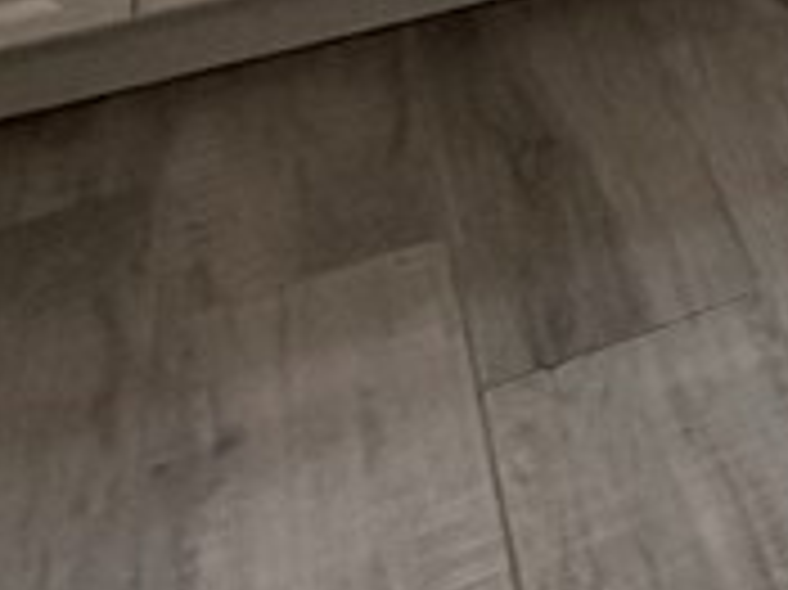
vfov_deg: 12.4
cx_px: 1792
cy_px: -977
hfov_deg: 15.6
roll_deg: -0.9
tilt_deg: +1.2
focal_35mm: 82
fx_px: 1865
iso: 200
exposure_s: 1/120
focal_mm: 2.22
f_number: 2.2
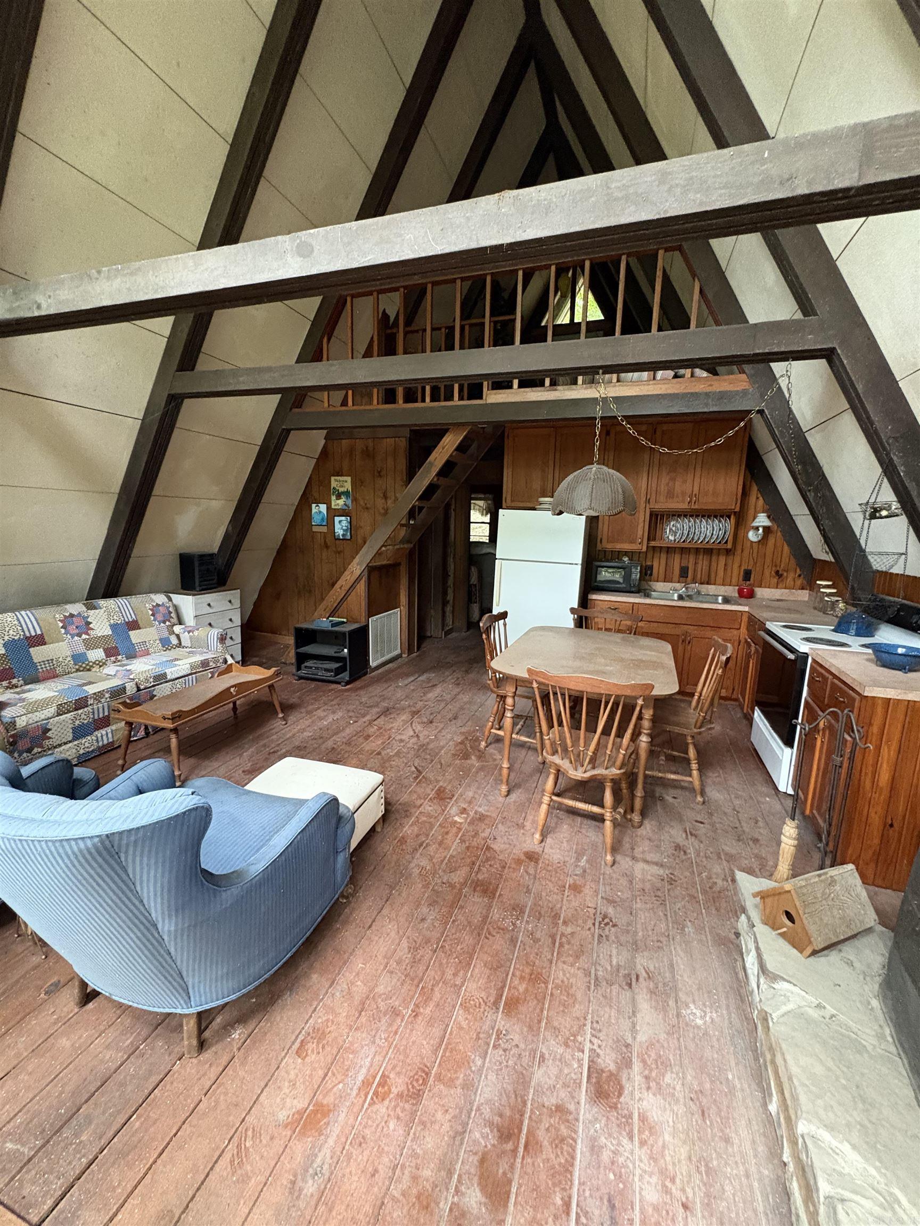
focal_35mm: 14
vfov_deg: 102.1
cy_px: 613
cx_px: 460
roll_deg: -1.4
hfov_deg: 85.7
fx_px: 496
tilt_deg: -10.1
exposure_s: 1/49
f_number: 2.2
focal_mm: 2.22
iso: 1000
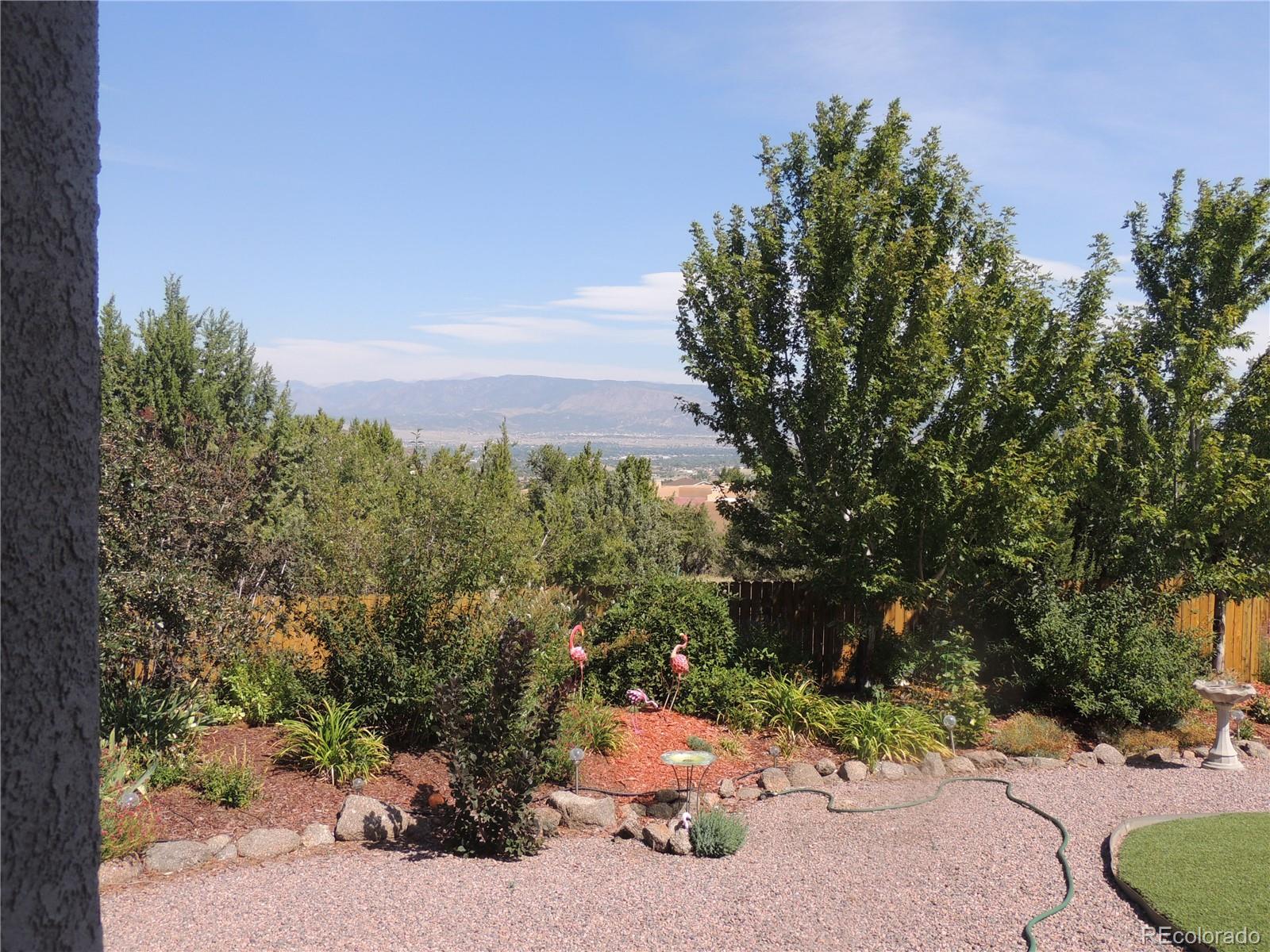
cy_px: 476
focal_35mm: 33
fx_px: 1211
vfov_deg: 42.9
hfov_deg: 55.4
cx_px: 635
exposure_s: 1/800
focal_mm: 5.8
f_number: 3.2
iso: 100
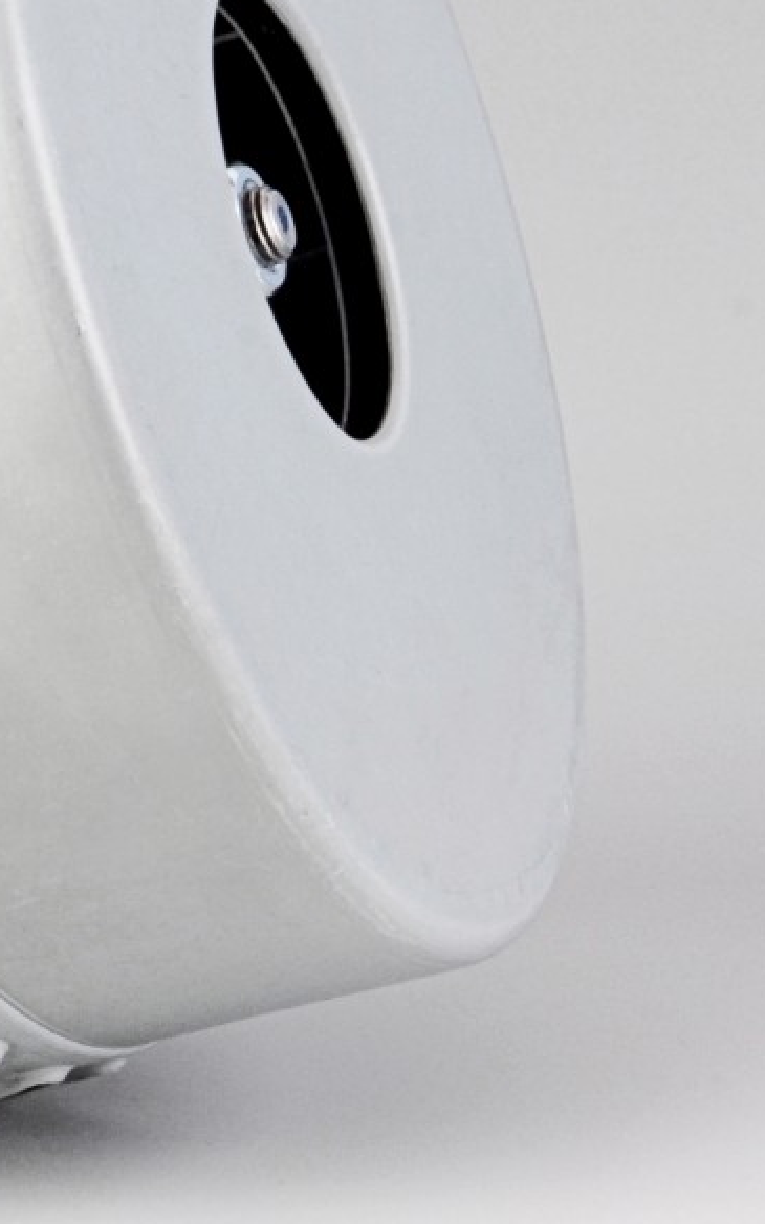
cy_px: 358
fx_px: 5304
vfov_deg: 13.1
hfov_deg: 8.1
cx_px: -396
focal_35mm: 159
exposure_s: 1/60
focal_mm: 38
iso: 200
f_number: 20
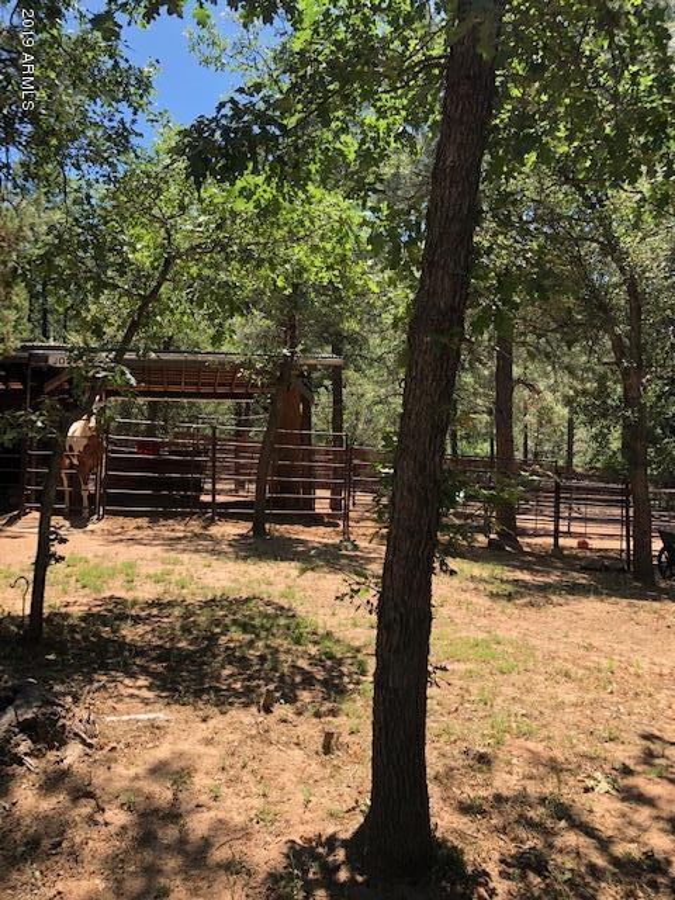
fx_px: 728
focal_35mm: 28
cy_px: 450
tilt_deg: +2.9
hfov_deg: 49.7
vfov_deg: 63.4
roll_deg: -0.1
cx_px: 338
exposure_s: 1/615
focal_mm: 3.99
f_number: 1.8
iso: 20
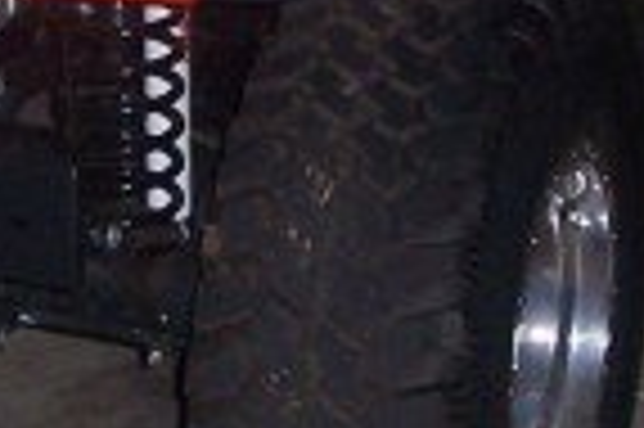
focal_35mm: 158
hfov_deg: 13.0
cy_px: -164
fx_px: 2823
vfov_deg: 8.5
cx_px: 252
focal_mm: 6
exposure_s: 1/60
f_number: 3
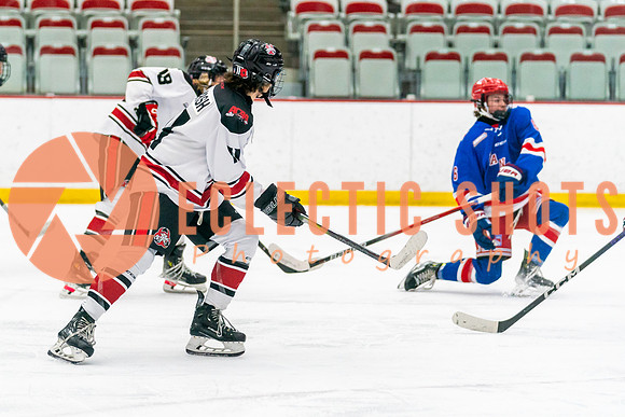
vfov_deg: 8.1
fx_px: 2952
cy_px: 173
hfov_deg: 12.1
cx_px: 245
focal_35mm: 170
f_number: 2.8
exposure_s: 1/1000
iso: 3200
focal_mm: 109
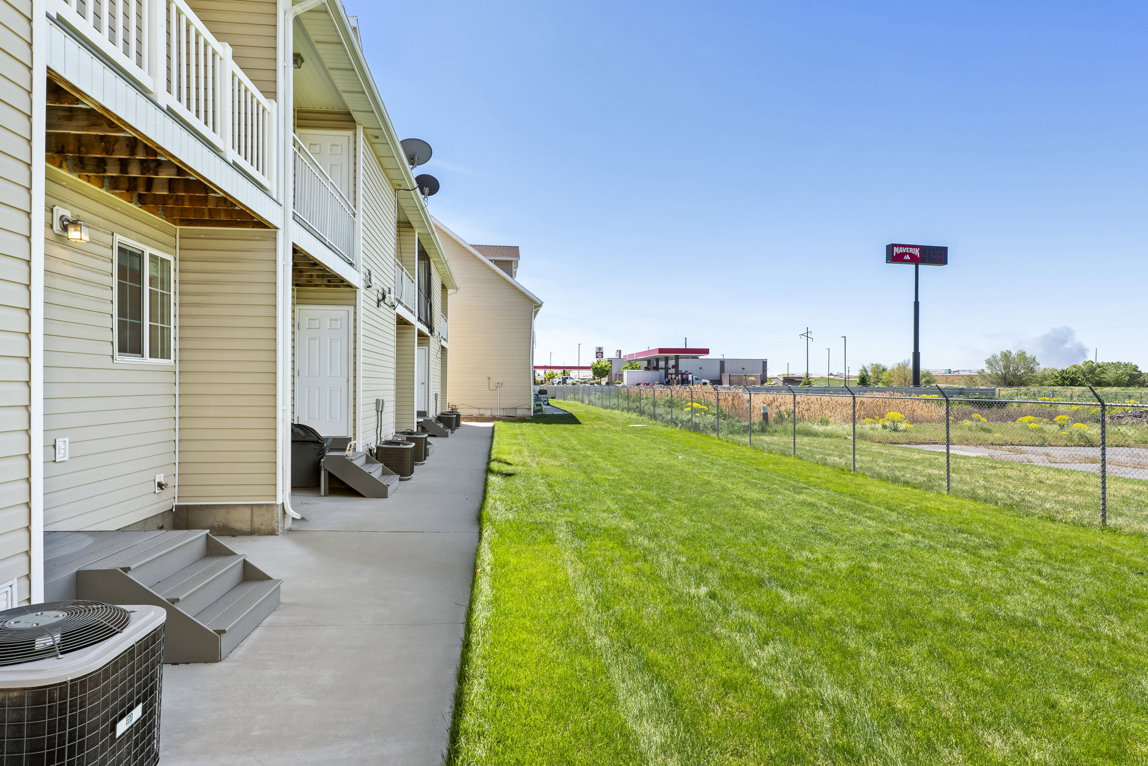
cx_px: 574
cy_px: 383
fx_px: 574
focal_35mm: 18
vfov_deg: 67.4
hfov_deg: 90.0
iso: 400
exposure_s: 1/100
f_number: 9
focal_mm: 18
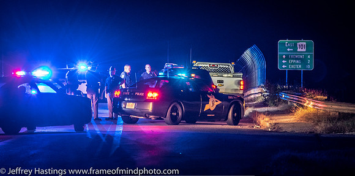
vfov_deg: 3.8
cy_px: 75
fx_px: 2639
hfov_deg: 7.7
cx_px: 166
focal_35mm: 288
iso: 2000
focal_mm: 165
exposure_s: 1/25
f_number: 5.3
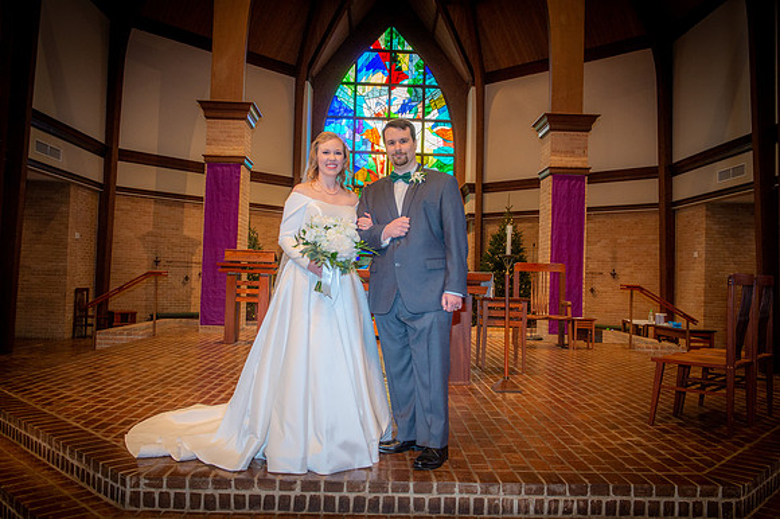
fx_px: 671
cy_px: 260
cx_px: 390
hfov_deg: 60.3
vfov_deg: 42.3
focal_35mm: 31
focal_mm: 31
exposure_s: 1/125
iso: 1600
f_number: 5.6
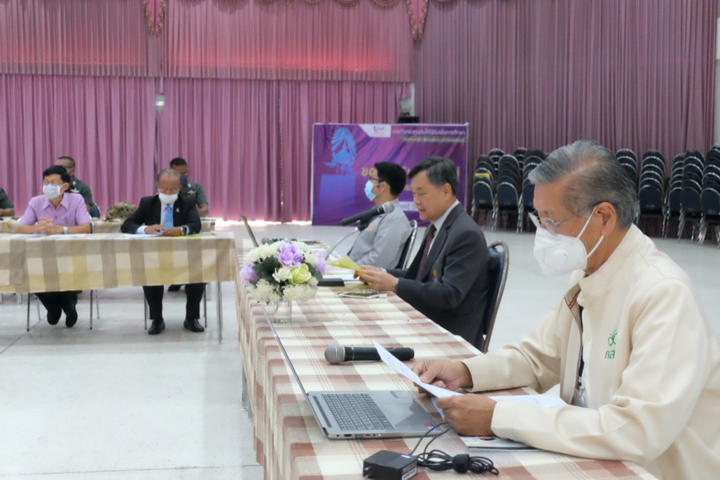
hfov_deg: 46.4
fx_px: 840
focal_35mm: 42
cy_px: 240
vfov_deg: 31.9
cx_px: 360
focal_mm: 28.2
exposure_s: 1/110
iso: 6400
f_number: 4.5
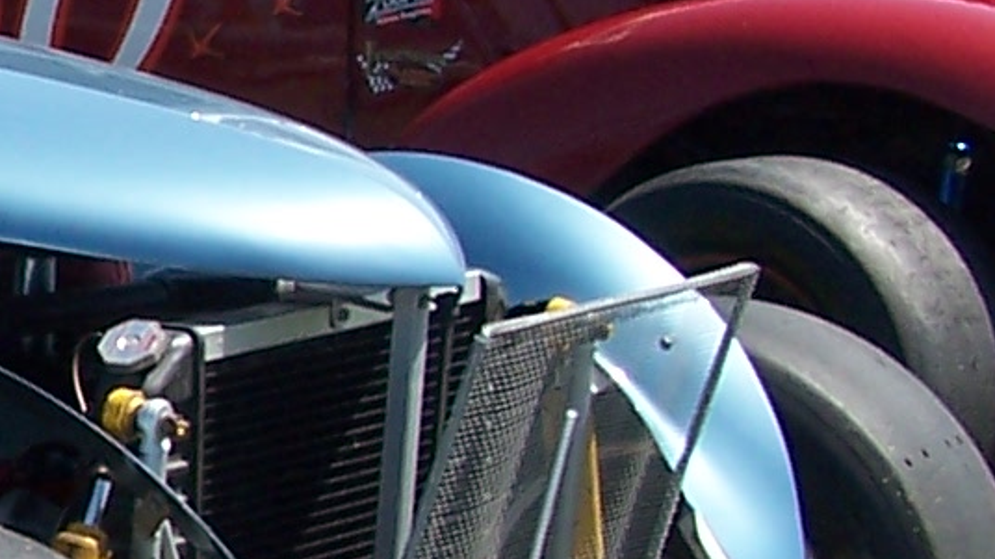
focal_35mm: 178
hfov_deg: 11.4
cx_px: -698
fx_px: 4694
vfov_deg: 6.8
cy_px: 371
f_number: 4
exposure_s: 1/500
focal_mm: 6.3
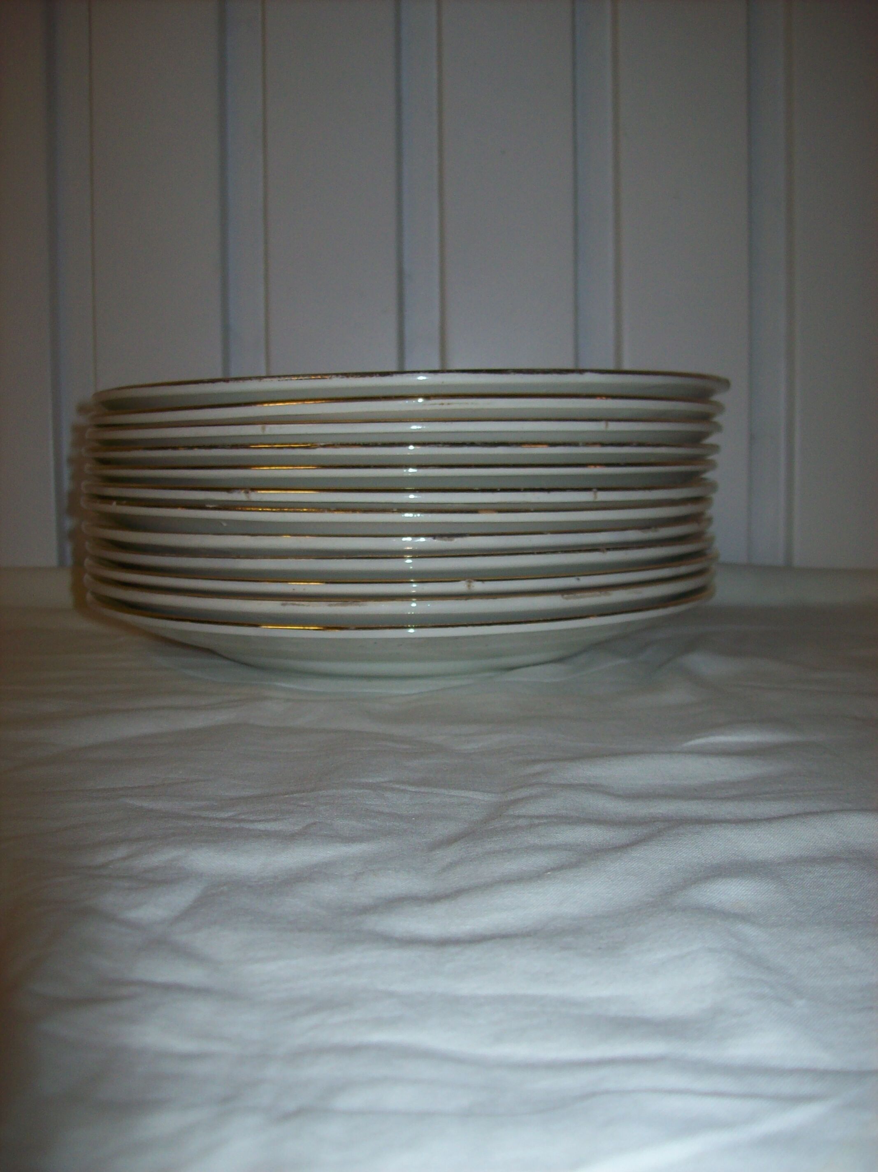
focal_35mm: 36
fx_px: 1218
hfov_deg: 39.6
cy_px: 586
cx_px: 439
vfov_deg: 51.4
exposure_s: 1/64
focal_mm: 6
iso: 80
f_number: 2.7
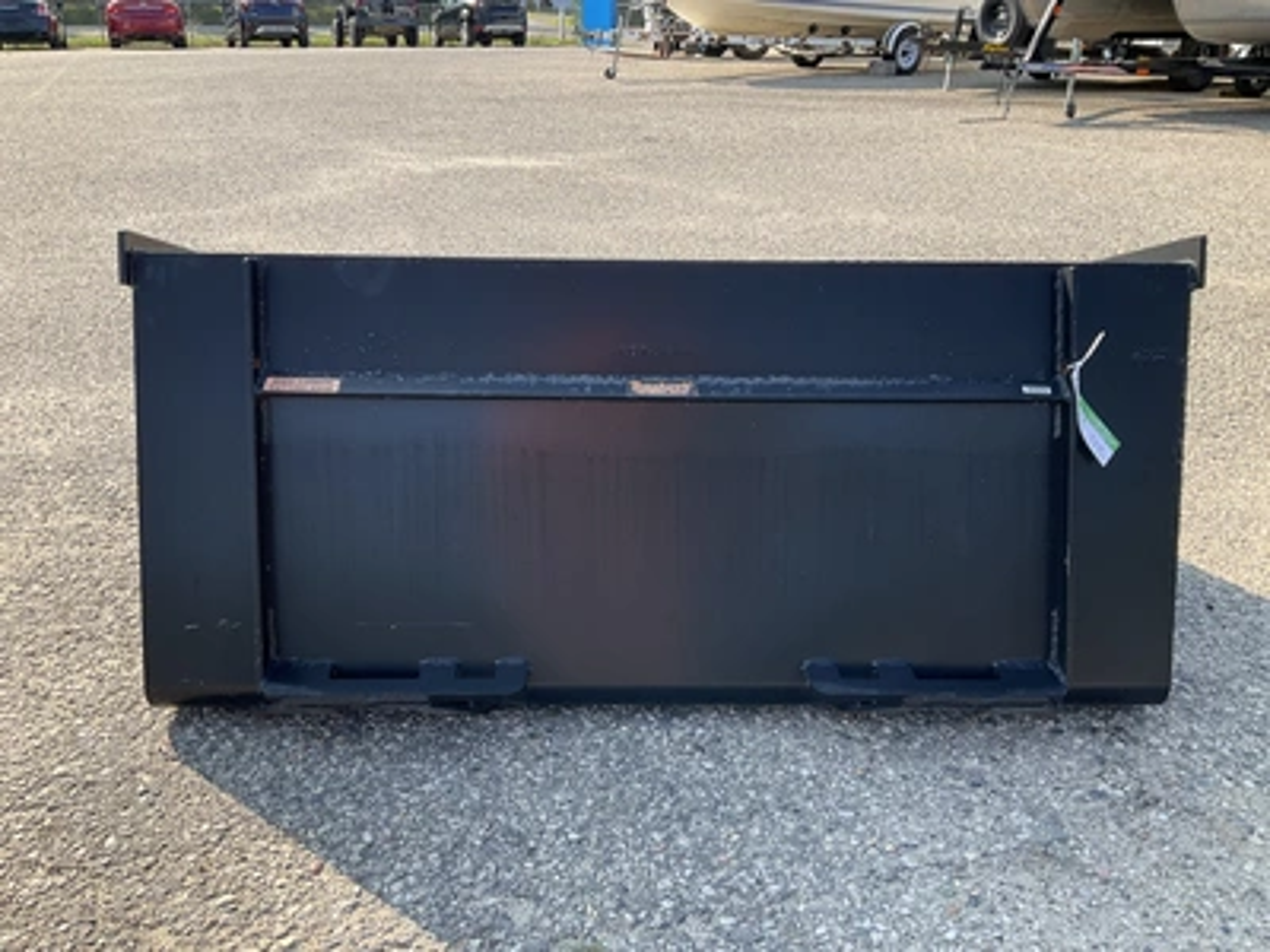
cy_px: 476
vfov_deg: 48.2
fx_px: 1064
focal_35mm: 29
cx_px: 635
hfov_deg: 61.7
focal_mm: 3
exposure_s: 1/495
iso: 25
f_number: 1.8
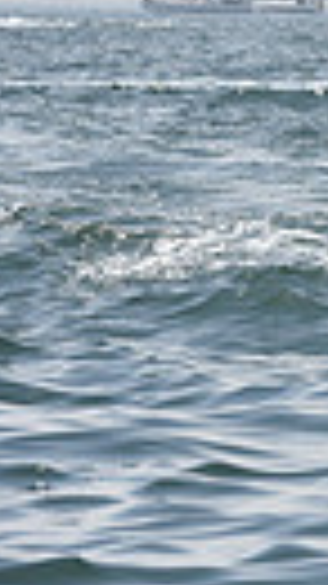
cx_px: 1294
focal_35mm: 630
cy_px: -115
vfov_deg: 3.4
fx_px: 9754
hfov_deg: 1.9
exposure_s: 1/800
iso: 200
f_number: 9
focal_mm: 135
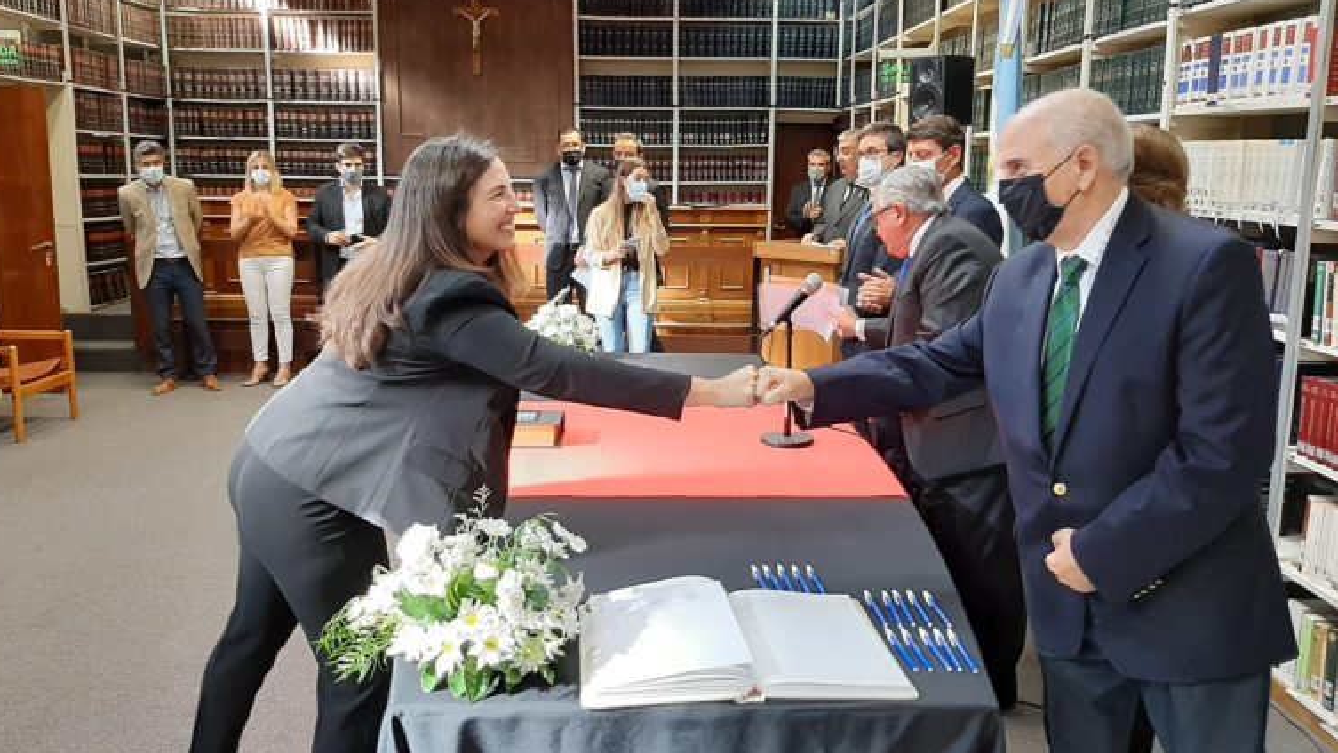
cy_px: 361
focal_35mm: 30
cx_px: 657
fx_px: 1065
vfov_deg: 39.0
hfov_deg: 64.3
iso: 200
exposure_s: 1/50
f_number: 1.7
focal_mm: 3.93
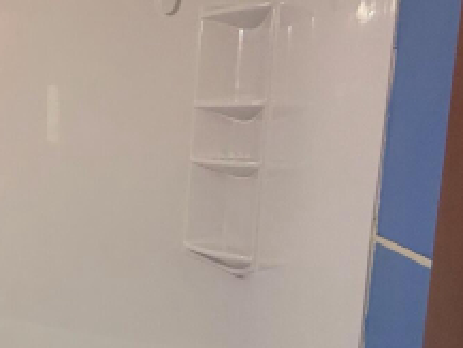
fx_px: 575
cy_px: 167
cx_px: -150
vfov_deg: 33.6
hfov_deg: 32.2
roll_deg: -0.5
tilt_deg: -4.3
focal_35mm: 43
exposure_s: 1/120
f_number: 2.2
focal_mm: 2.22
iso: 320
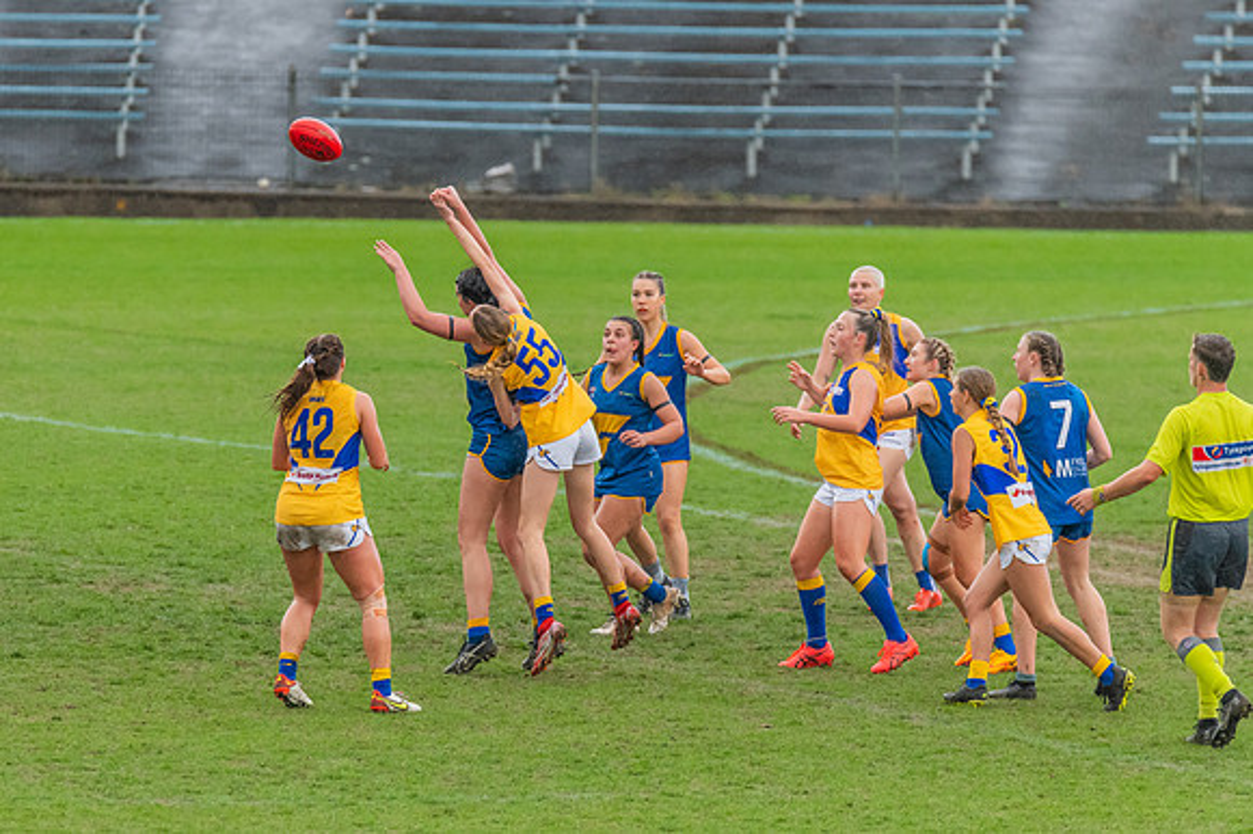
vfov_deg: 2.4
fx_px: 19550
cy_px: 429
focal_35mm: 562
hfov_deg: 3.7
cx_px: 481
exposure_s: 1/1600
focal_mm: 450
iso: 2200
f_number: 6
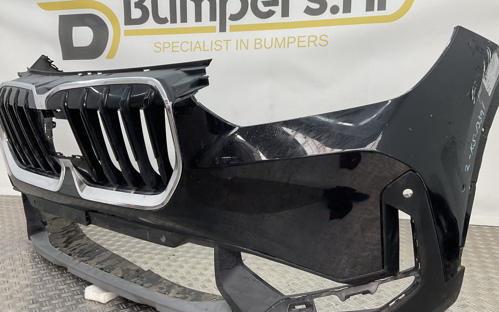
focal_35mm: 36
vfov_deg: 35.3
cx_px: 243
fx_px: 490
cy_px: 176
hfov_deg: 54.0
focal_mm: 3
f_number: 1.8
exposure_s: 1/120
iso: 25
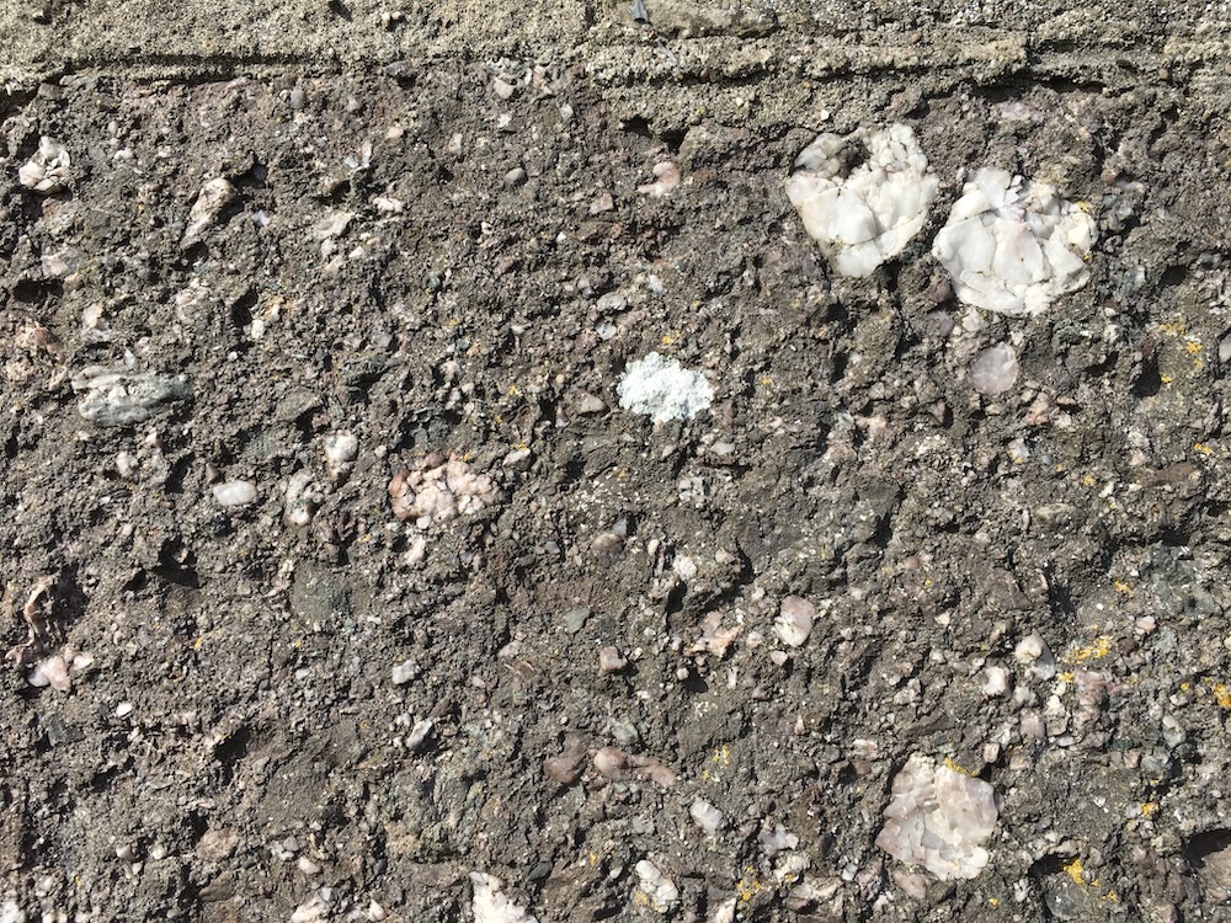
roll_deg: +0.7
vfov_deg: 48.2
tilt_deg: +7.9
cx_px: 616
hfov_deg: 61.7
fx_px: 1031
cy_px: 462
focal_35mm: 29
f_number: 2.2
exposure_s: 1/1570
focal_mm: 4.15
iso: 25
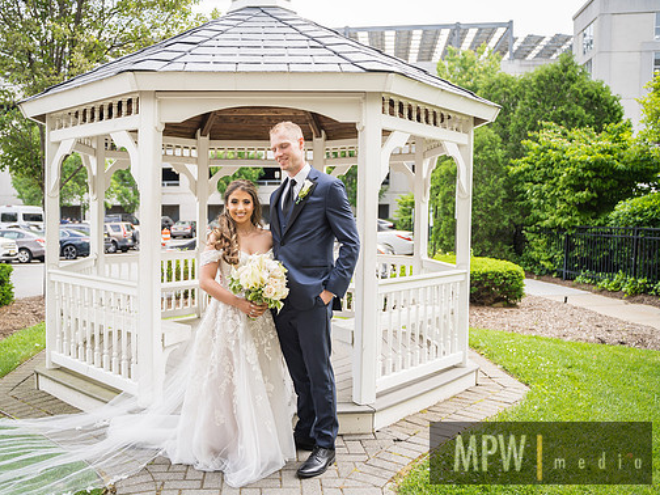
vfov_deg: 45.4
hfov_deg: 58.1
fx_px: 591
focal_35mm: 31
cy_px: 251
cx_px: 284
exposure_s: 1/320
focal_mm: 28
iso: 100
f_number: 2.8
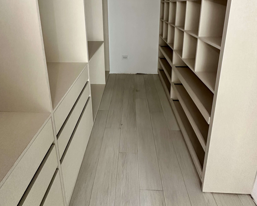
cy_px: 37
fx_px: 145
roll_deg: -1.1
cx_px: 124
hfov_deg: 83.2
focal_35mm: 19
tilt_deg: -10.5
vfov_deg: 63.7
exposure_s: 1/60
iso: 640
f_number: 2.2
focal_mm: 2.22
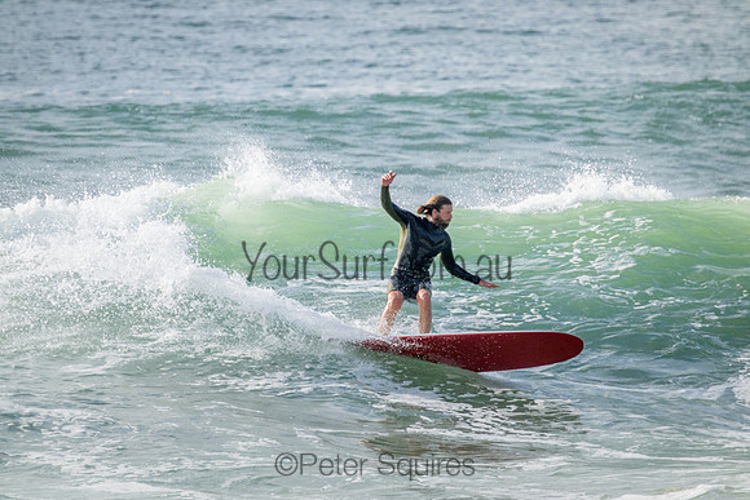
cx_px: 375
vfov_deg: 1.7
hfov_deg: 2.6
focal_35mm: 800
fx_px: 16670
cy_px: 250
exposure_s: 1/2000
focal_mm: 800
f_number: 11
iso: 900
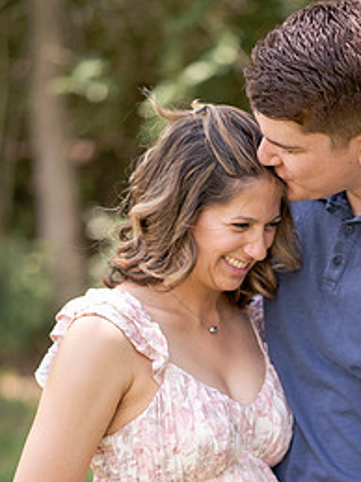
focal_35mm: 142
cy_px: 411
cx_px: 251
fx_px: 1976
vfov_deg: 13.8
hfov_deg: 10.4
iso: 320
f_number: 2
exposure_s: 1/1250
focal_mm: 85
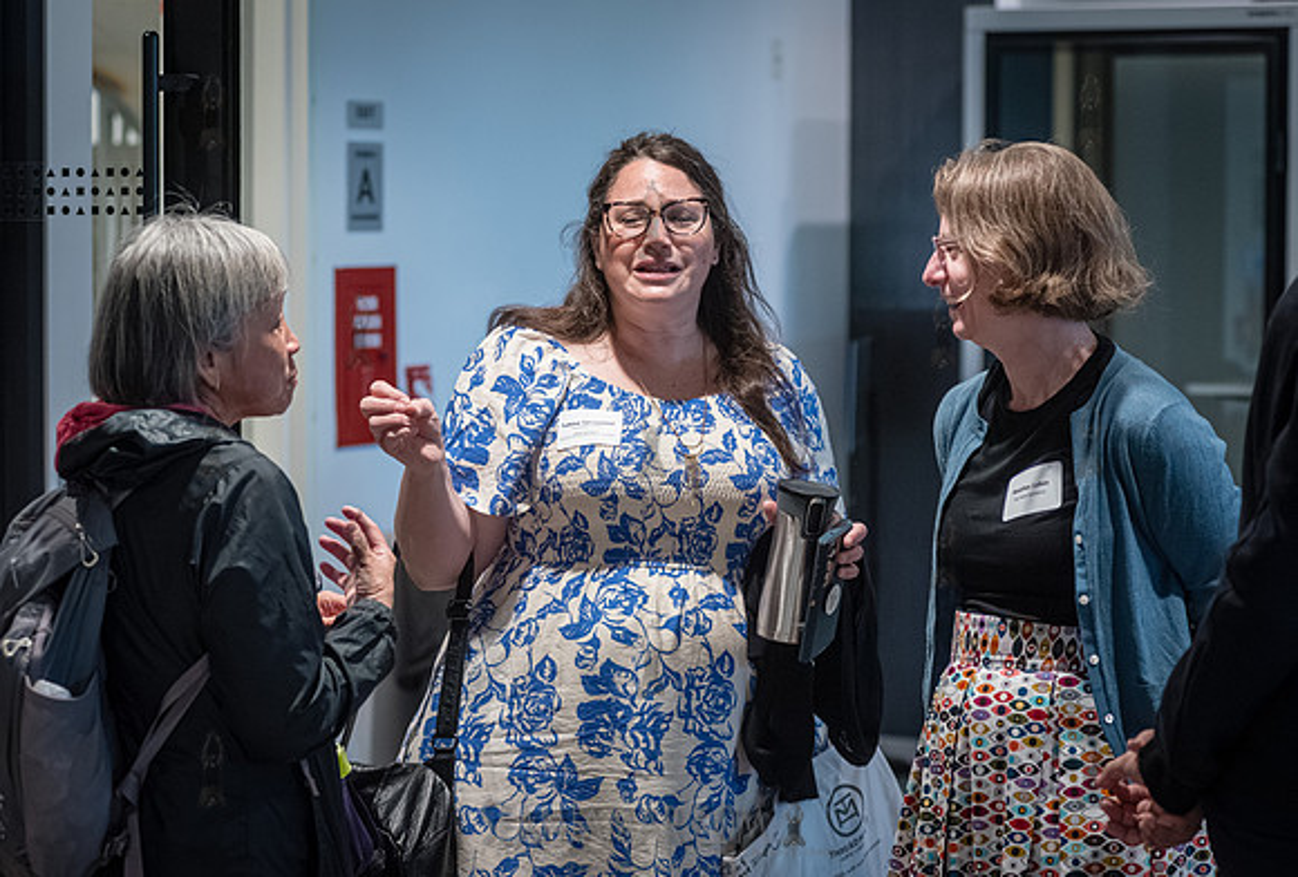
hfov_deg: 20.6
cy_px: 429
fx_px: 3568
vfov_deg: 14.0
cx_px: 654
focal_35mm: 99
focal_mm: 86
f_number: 3.5
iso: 4000
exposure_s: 1/250
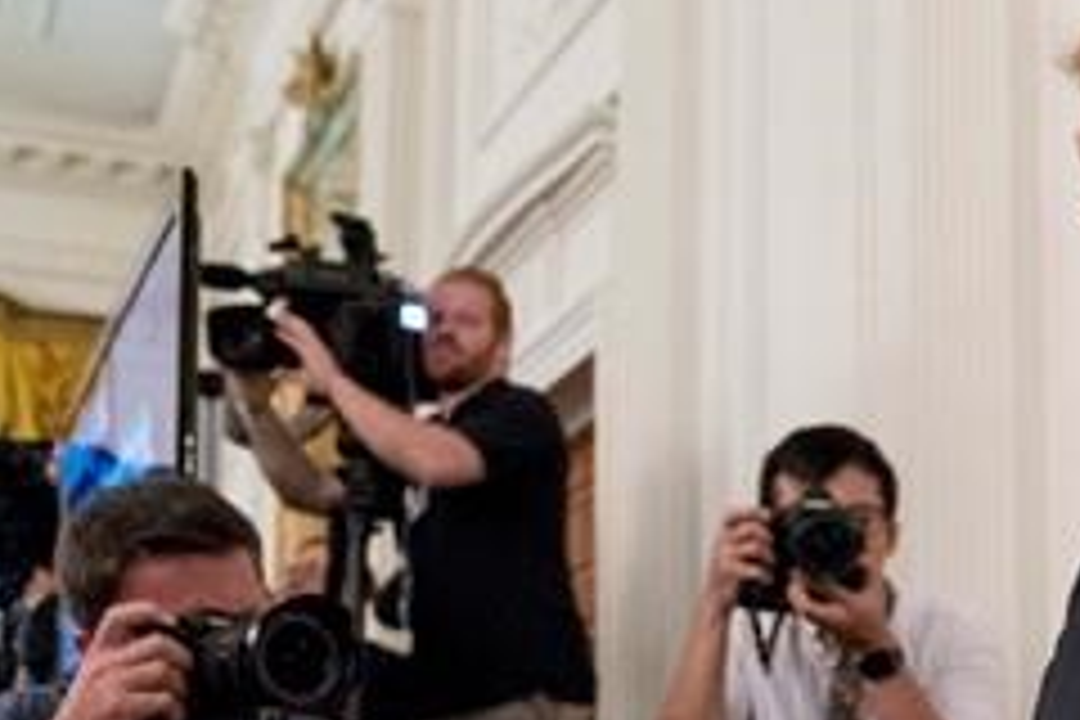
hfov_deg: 28.1
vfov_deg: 20.4
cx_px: 1192
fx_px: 1950
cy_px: 668
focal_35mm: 65
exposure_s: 1/320
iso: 6400
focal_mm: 24
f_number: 3.2
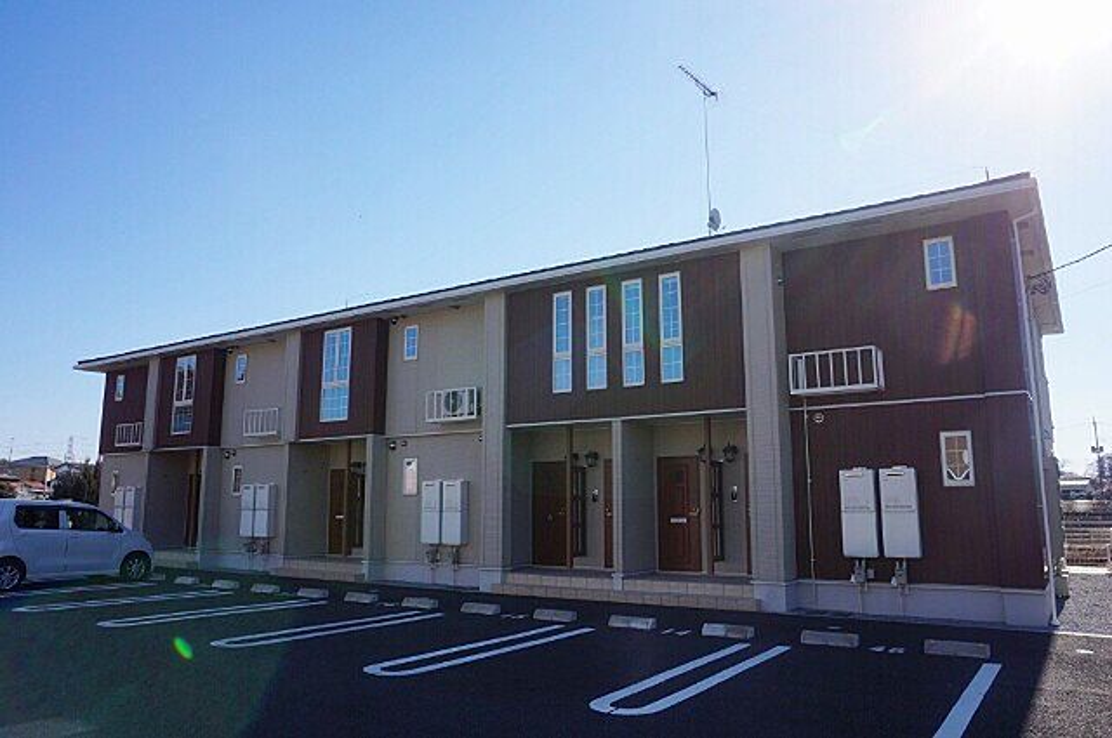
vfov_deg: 47.8
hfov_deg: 67.4
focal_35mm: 27
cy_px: 369
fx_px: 833
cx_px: 556
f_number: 16
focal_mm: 18
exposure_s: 1/200
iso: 200
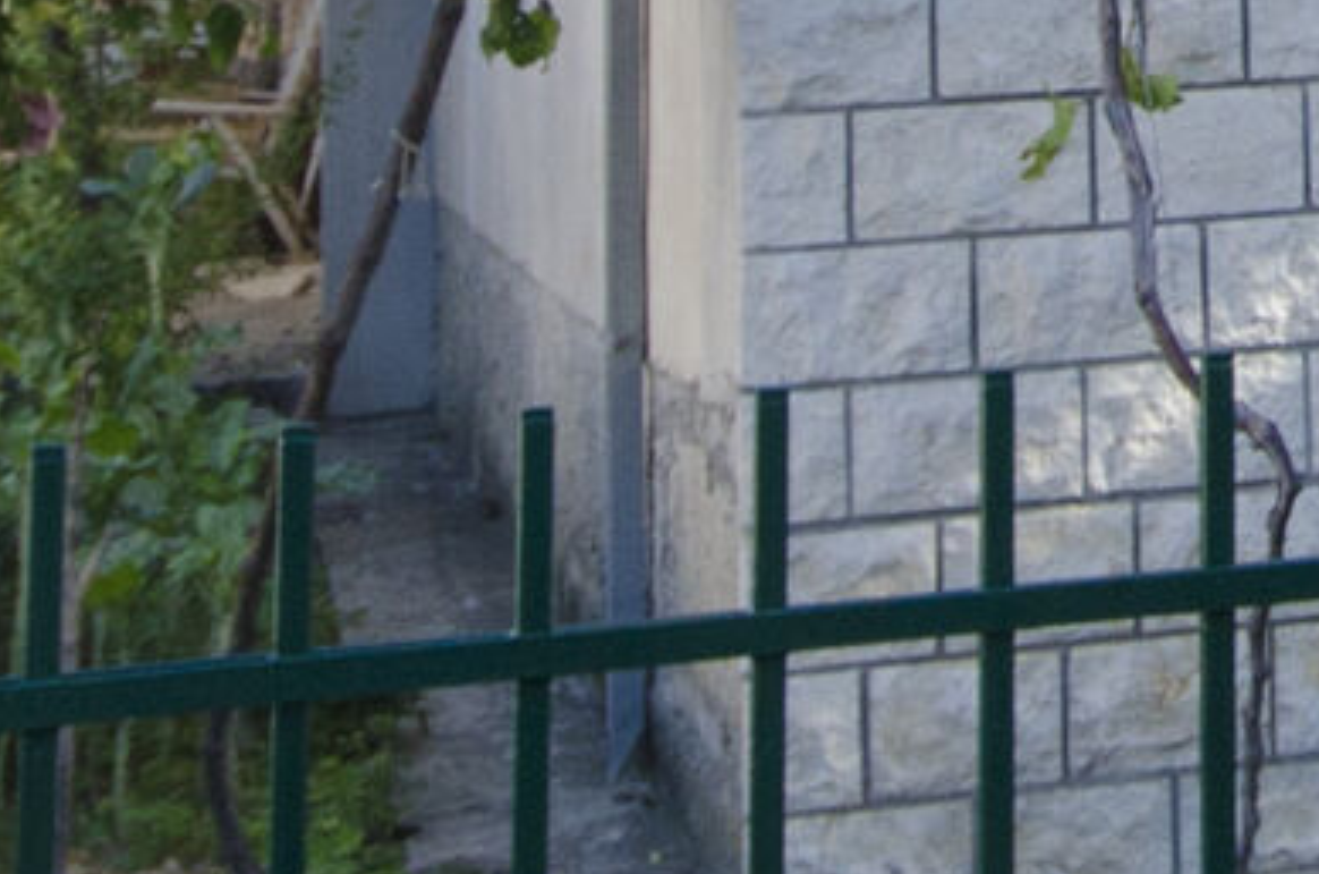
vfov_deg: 9.1
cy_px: -906
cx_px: 2169
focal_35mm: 141
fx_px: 5141
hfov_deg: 13.5
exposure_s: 1/160
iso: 100
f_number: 8
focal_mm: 13
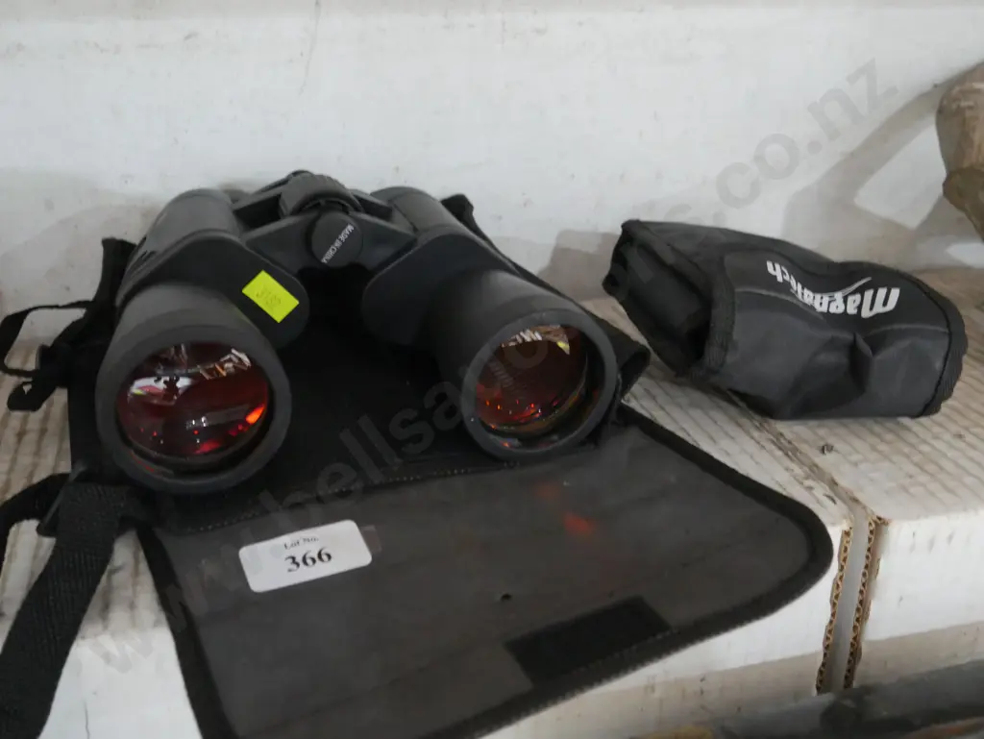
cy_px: 370
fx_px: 1024
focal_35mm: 36
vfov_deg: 39.7
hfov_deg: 51.3
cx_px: 492
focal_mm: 18
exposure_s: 1/30
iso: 3200
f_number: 4
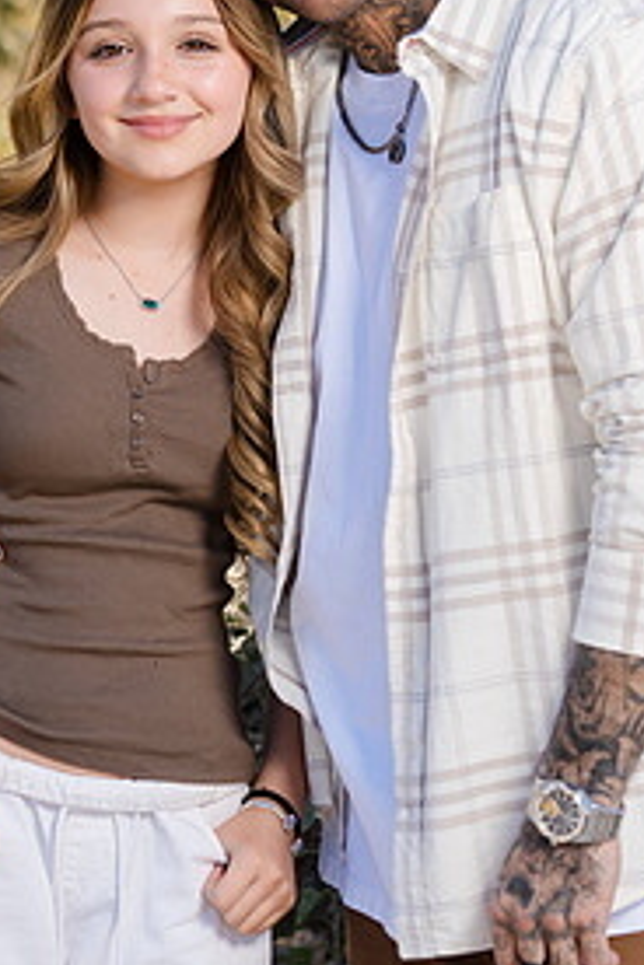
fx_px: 4293
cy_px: 273
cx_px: 270
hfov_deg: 8.6
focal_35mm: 160
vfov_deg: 12.8
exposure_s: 1/250
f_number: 5.6
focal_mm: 98
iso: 125
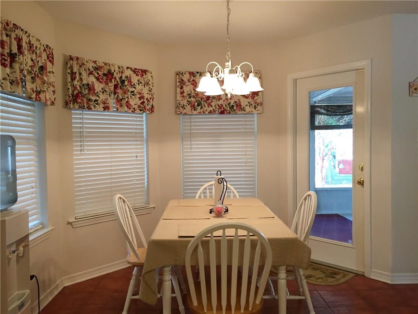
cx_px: 209
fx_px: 350
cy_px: 157
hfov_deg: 61.7
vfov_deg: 48.2
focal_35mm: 29
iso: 100
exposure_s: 1/30
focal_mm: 4.15
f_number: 2.2
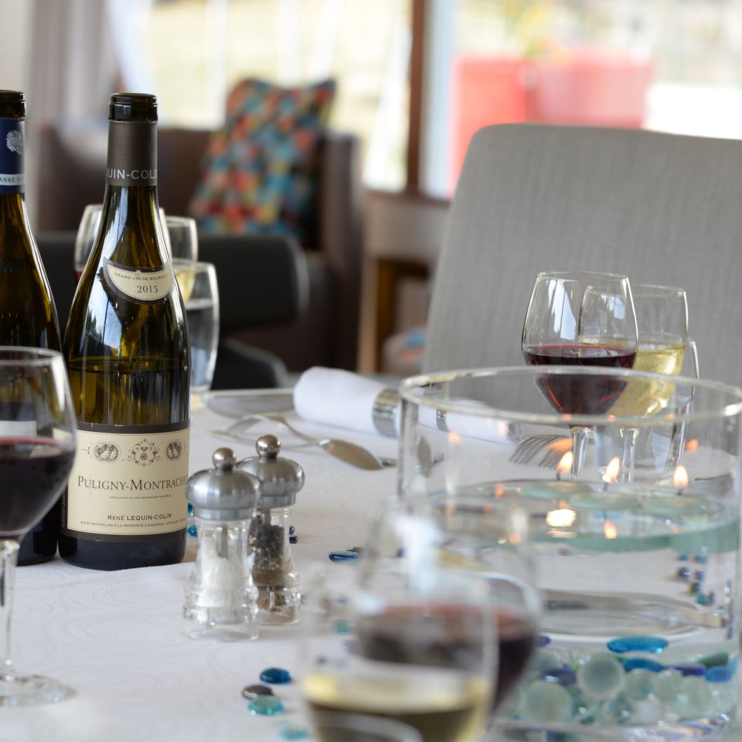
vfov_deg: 11.3
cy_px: 371
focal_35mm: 154
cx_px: 197
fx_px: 3735
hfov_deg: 11.3
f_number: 6.3
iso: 200
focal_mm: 120
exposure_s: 1/80
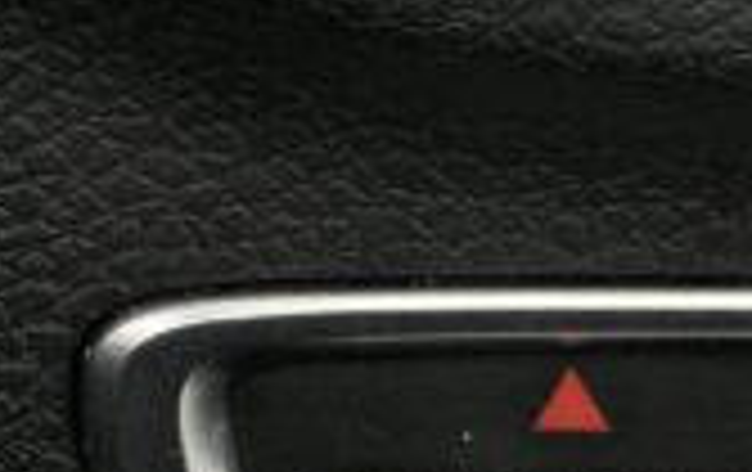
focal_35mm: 499
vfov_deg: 2.6
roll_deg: -2.8
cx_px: 1337
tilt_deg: -40.1
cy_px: -252
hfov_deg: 4.2
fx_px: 10244
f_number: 2.8
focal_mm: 9
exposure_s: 1/37
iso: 400
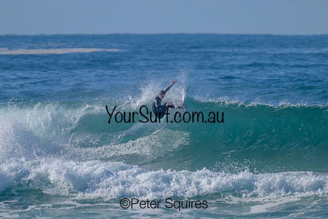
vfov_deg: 1.7
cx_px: 164
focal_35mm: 824
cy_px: 110
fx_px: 7510
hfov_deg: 2.5
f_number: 11
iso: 720
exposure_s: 1/2000
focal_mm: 800
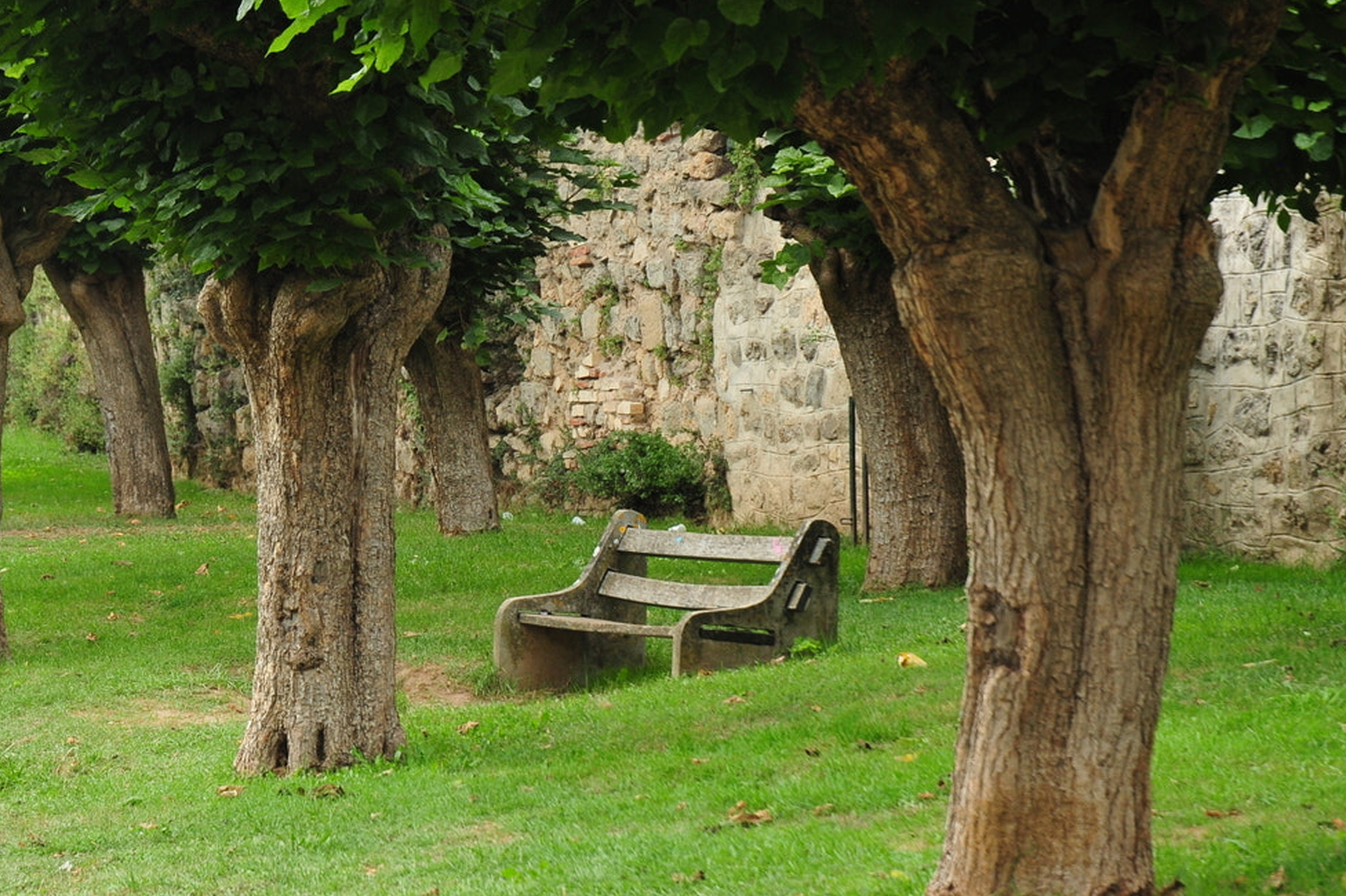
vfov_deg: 8.0
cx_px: 325
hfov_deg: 11.9
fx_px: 6428
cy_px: 274
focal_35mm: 172
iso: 400
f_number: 5.6
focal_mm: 70
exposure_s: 1/160
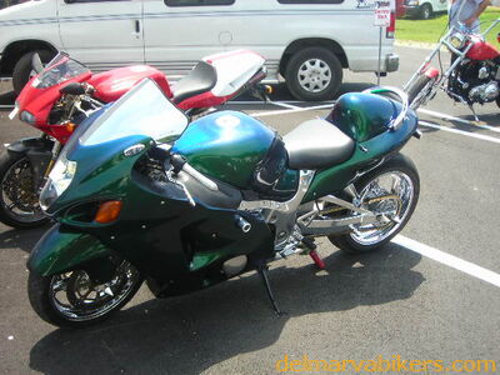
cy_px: 188
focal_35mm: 47
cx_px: 250
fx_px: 679
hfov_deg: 40.4
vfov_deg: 30.9
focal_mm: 7.8
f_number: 3.4
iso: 50
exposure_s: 1/208
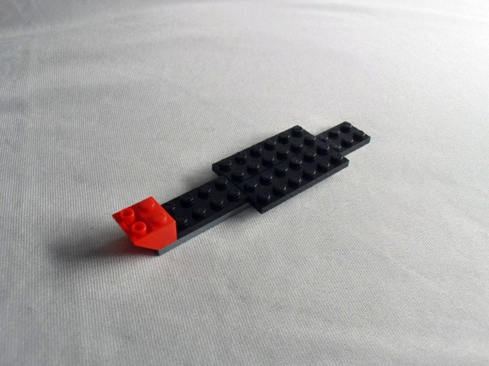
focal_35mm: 38
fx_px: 537
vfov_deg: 37.7
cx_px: 239
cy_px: 187
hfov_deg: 49.0
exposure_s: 1/60
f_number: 3.9
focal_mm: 6.61
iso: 80
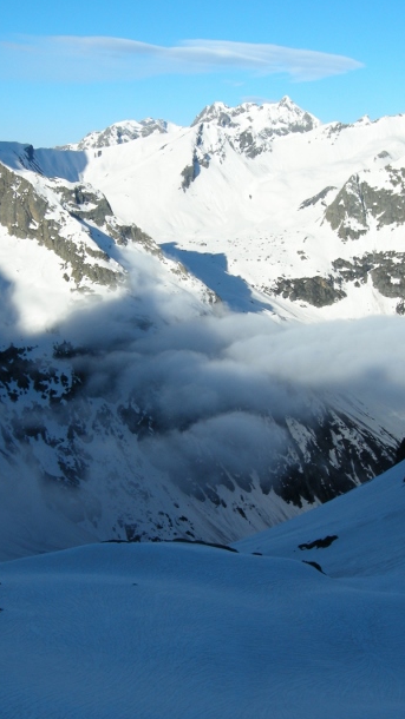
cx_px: 174
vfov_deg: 41.3
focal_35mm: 50
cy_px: 371
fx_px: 955
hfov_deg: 23.9
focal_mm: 7.5
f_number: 6.1
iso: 64
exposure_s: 1/289
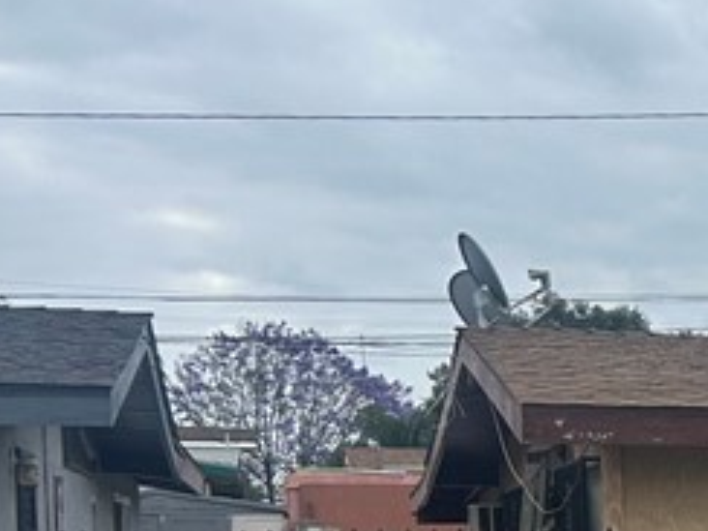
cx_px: 1457
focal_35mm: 109
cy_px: 673
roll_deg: +2.1
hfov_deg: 14.6
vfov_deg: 13.2
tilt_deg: -0.5
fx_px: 2229
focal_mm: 5.7
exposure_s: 1/2915
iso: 50
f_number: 1.5
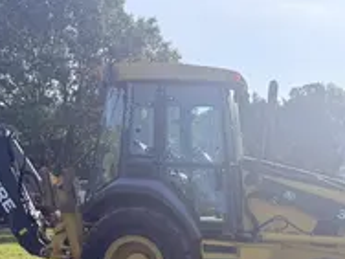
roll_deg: +0.0
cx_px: 185
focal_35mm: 51
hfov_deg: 37.5
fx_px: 508
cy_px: 268
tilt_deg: -6.7
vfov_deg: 26.8
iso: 100
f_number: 1.78
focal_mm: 6.76
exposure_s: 1/2611
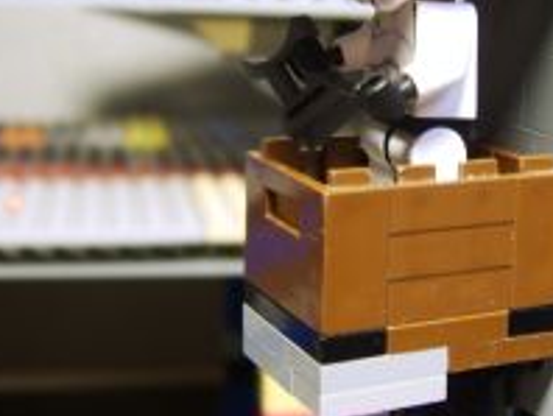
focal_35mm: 60
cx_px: 427
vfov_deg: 24.3
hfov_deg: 31.5
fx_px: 960
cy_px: 128
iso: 71
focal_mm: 8.13
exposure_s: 1/7
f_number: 2.7
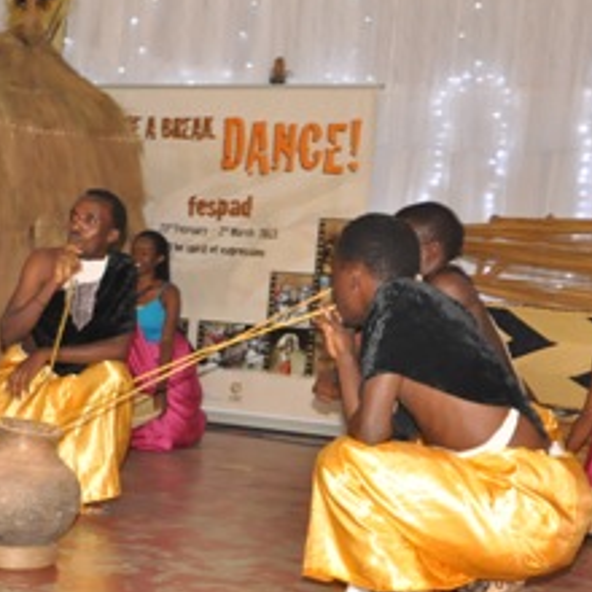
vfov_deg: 26.4
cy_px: 374
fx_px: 1255
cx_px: 205
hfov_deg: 26.4
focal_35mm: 65
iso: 2200
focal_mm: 25
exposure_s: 1/60
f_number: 7.1
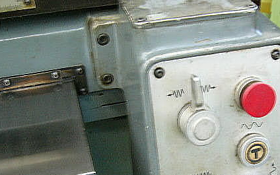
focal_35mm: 56
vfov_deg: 23.1
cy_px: 111
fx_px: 427
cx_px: 177
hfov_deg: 36.1
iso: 200
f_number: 2.8
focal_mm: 5.8
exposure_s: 1/10
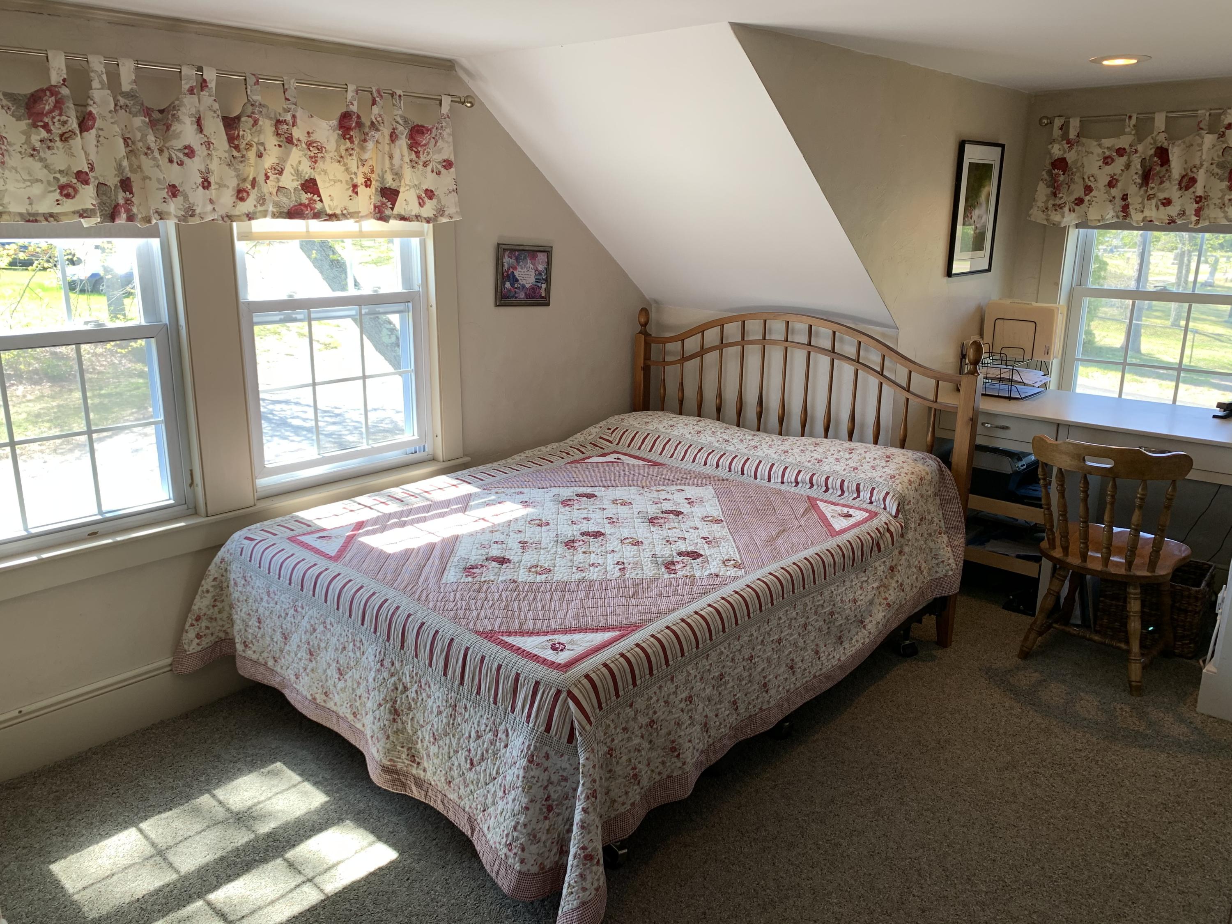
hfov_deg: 67.3
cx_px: 616
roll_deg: -0.8
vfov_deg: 53.1
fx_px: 925
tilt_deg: -13.9
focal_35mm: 26
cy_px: 462
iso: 50
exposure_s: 1/120
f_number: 1.8
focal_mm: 4.25
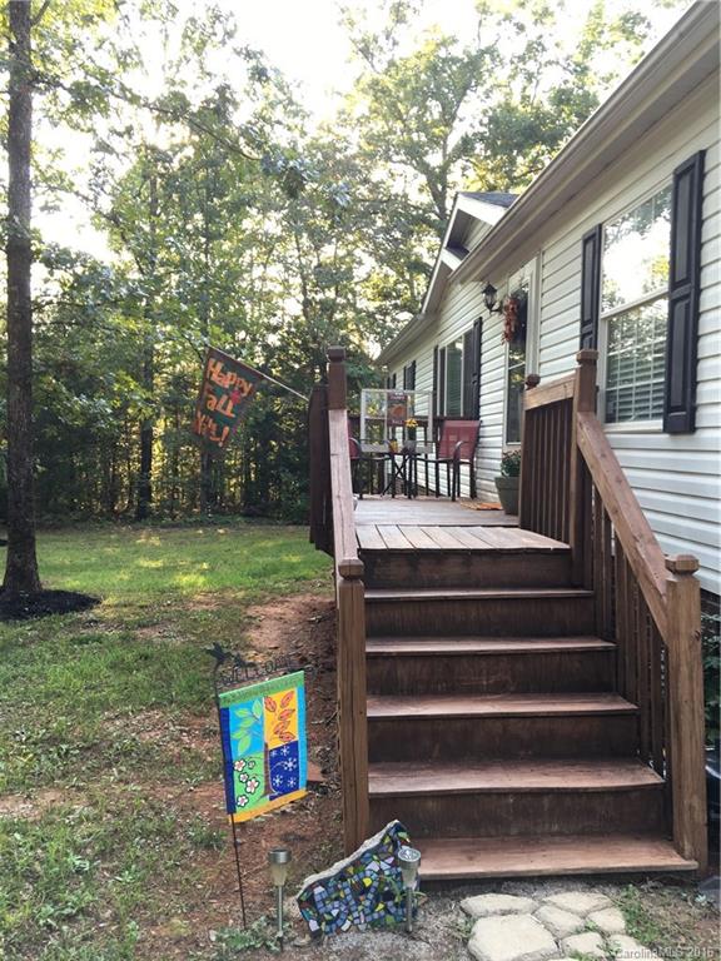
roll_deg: -0.6
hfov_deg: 48.2
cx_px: 360
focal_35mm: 29
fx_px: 805
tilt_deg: -2.3
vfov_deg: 61.7
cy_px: 480
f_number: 2.2
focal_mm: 4.15
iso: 25
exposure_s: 1/40
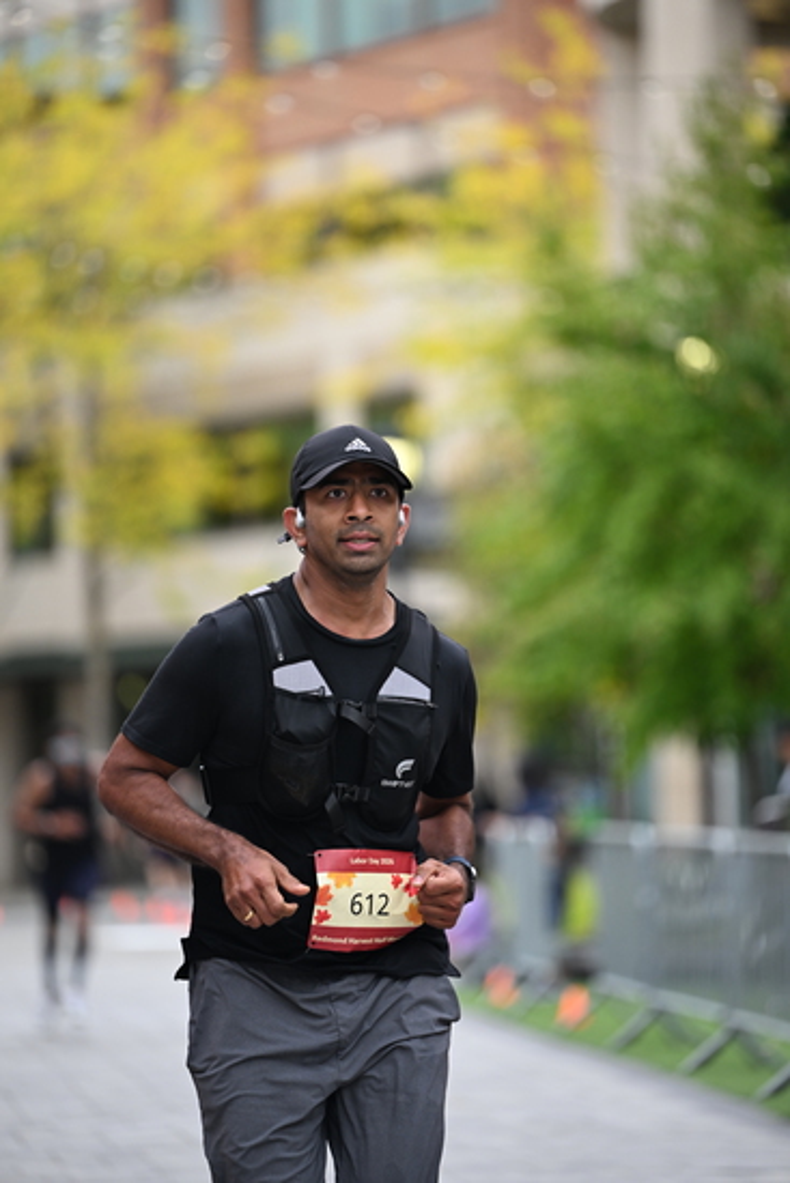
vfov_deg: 11.7
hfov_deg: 7.9
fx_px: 5756
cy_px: 592
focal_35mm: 175
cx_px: 395
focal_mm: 175
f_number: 2.8
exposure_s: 1/2000
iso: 640
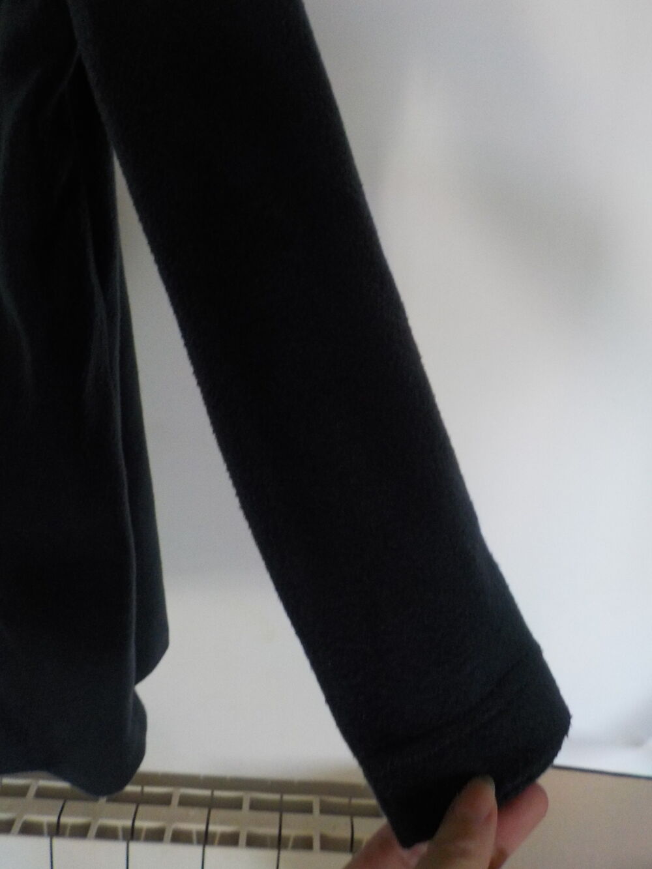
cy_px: 434
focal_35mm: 30
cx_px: 326
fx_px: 753
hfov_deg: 46.8
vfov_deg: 60.0
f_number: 3.3
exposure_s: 1/30
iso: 400
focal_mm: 4.1
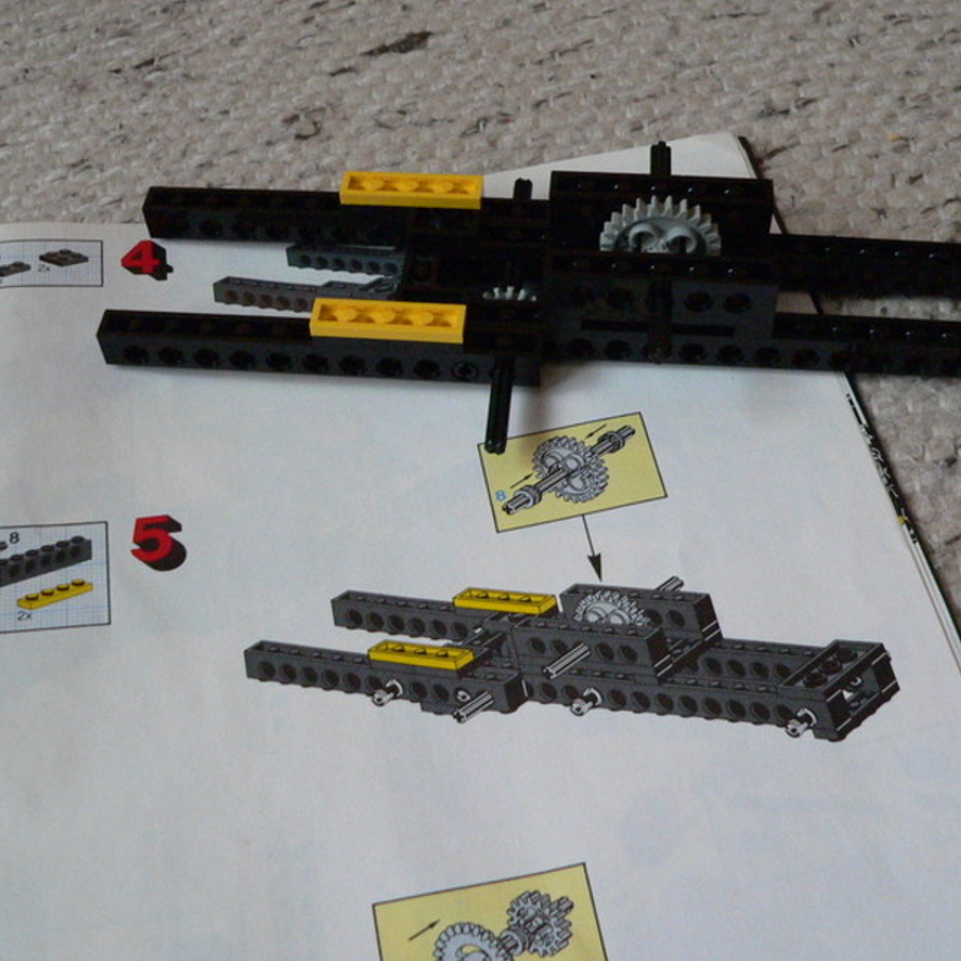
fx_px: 1351
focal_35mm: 43
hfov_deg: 39.1
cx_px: 544
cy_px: 475
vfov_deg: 39.2
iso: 400
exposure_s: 1/25
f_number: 2.8
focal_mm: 6
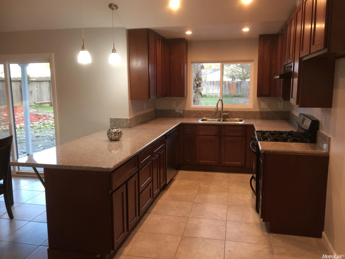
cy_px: 130
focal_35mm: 29
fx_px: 289
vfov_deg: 48.2
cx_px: 172
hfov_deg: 61.7
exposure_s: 1/15
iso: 32
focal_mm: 4.15
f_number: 2.2
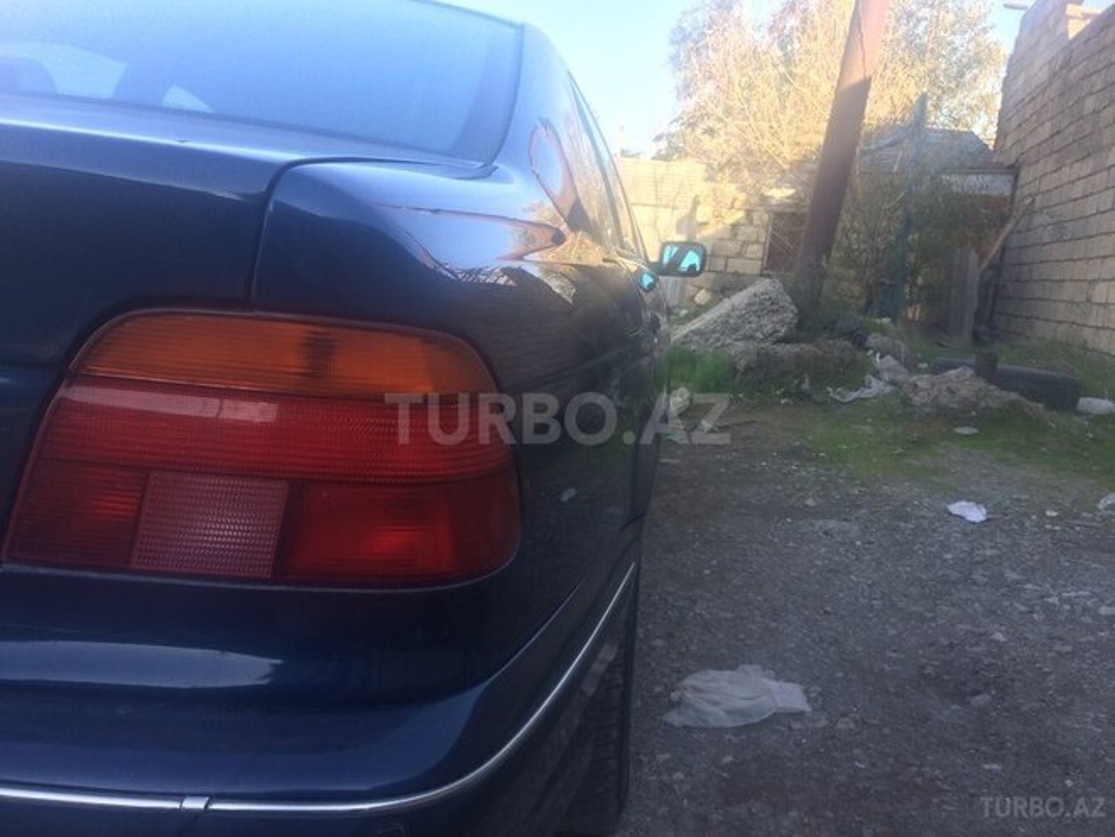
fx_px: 934
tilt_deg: -8.9
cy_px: 418
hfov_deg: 61.7
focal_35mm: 29
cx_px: 558
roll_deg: -5.8
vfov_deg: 48.2
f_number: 2.2
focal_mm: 4.15
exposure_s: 1/225
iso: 32
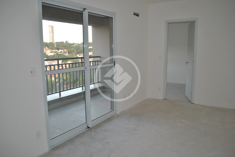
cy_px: 78
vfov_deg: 48.0
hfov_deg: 67.3
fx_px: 176
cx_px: 118
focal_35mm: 27
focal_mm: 18
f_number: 3.5
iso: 200
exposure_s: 1/60
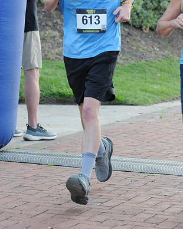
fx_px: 1211
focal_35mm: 179
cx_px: 95
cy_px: 61
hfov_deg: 8.6
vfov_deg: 10.8
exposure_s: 1/800
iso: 800
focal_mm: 85
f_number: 4.5
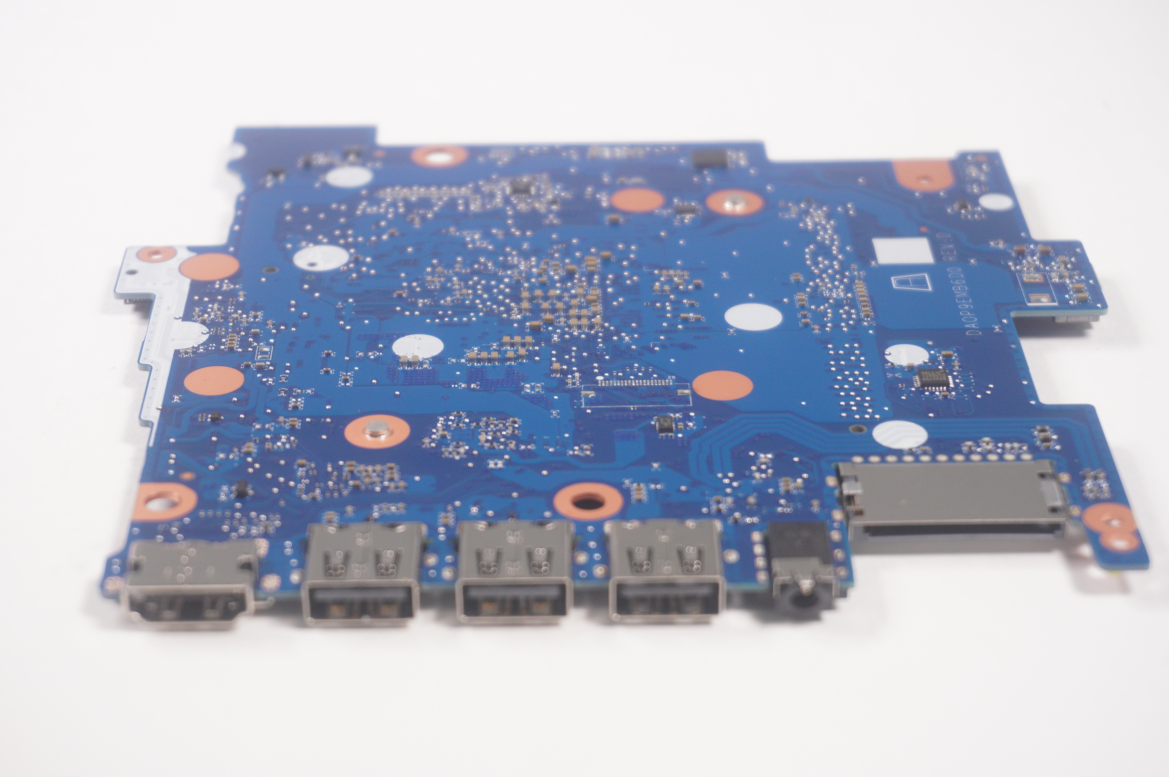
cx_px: 584
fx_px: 2433
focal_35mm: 75
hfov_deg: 27.0
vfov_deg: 18.1
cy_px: 388
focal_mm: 50
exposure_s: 1/320
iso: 640
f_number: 5.6
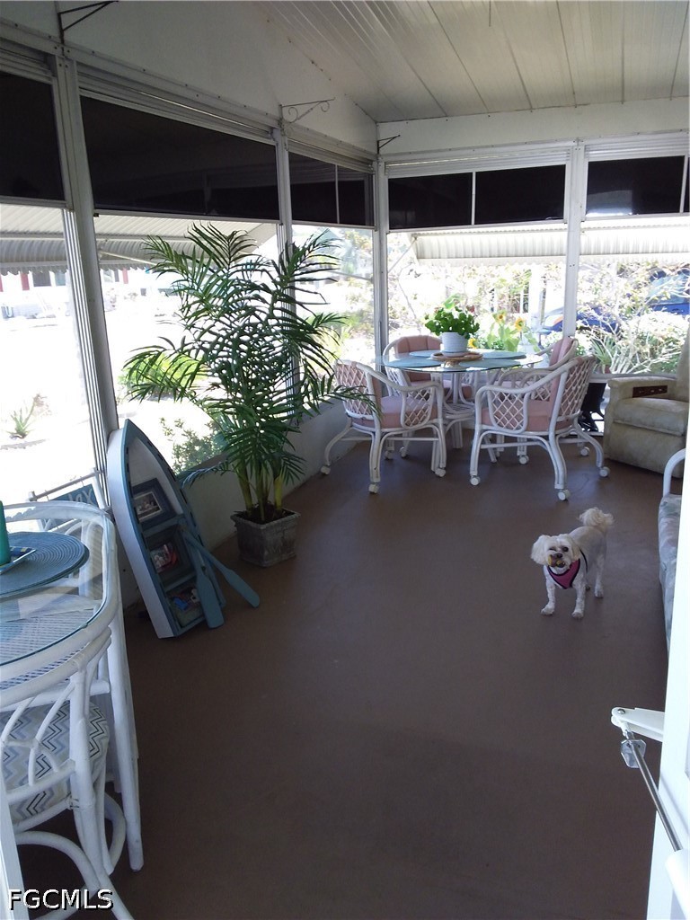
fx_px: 744
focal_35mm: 28
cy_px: 460
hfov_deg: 49.7
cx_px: 345
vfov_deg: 63.4
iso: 64
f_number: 1.9
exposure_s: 1/120
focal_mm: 2.91
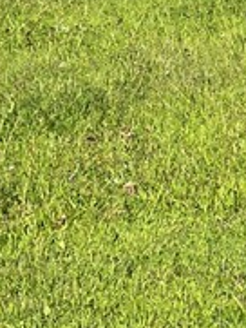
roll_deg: +4.7
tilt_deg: -12.8
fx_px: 1391
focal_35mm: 147
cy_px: -78
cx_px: 389
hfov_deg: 9.8
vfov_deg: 13.0
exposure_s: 1/3311
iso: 50
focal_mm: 5.1
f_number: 1.6
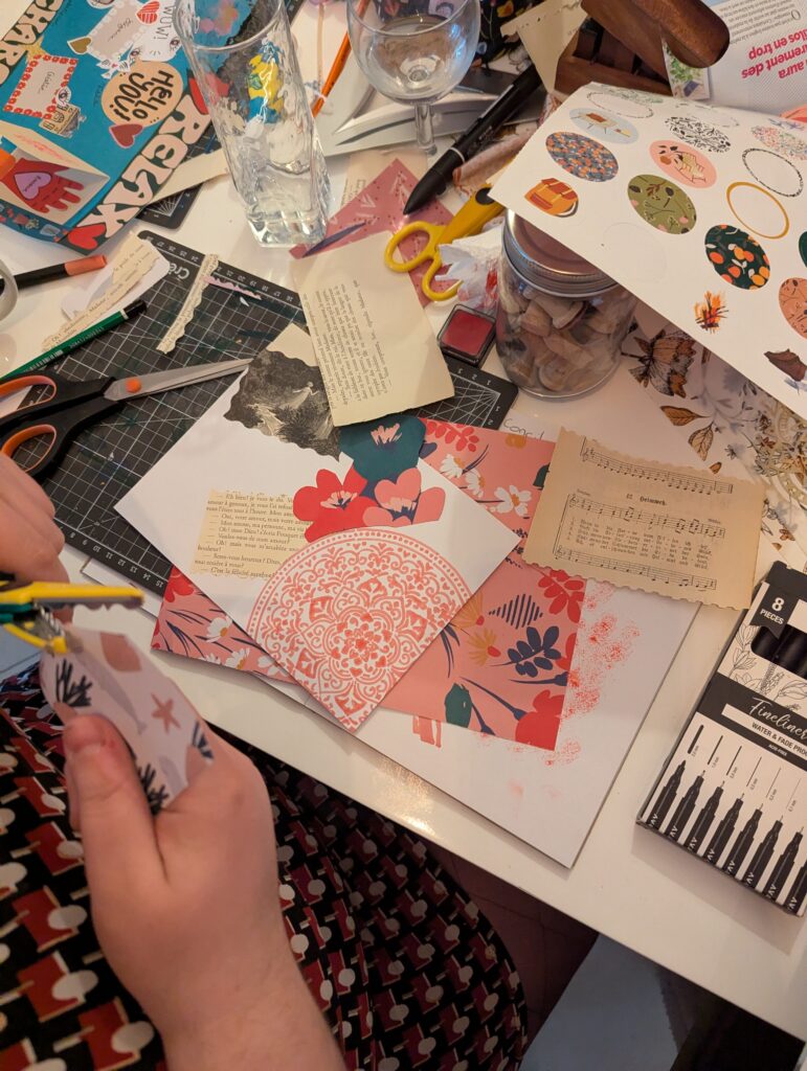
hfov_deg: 56.9
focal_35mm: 24
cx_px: 404
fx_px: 744
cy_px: 536
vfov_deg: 71.5
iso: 1963
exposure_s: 1/108
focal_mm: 6.81
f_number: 1.85
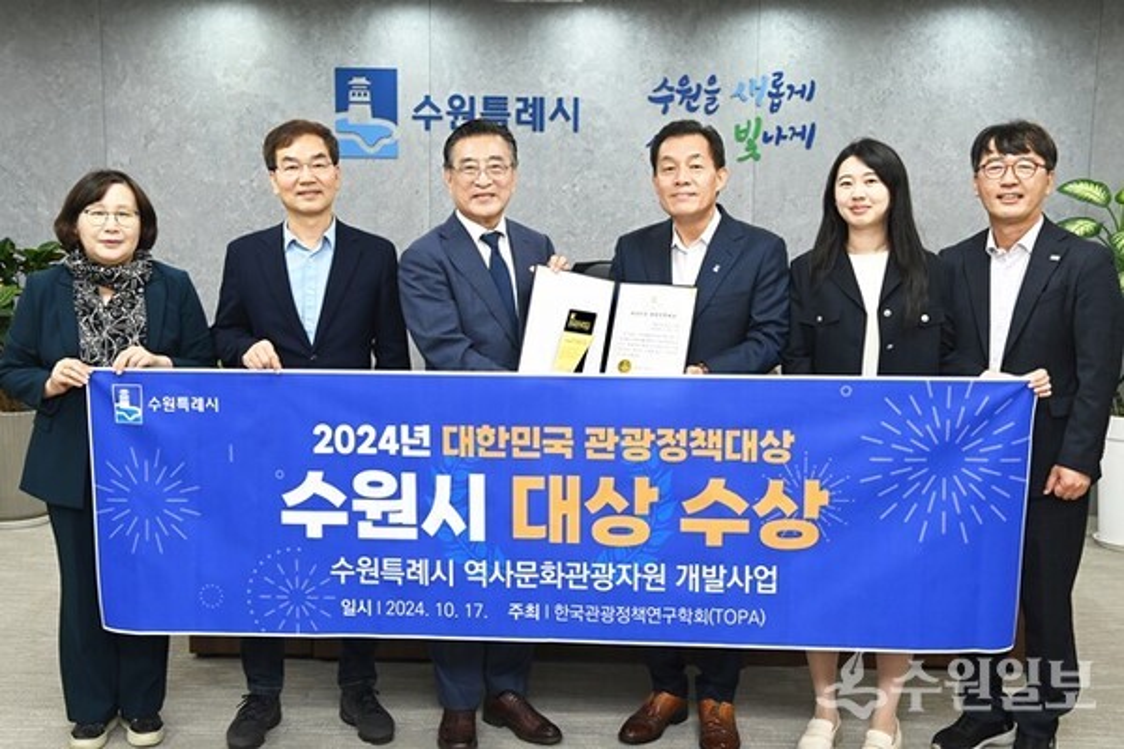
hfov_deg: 46.4
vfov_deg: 31.9
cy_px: 374
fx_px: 1311
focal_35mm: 42
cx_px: 562
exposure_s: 1/250
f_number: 8
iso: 2500
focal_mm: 42
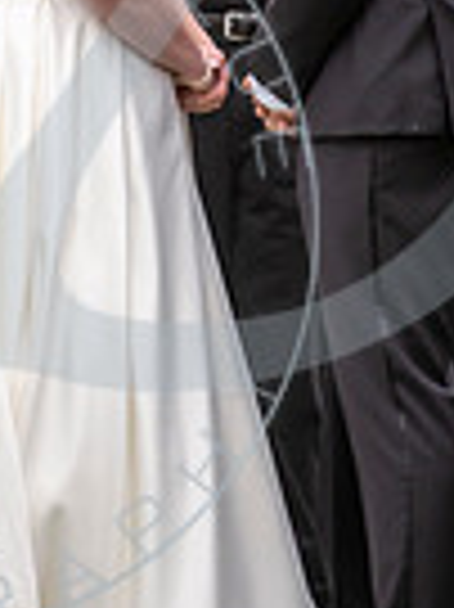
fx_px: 11227
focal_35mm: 641
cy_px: -117
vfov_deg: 3.1
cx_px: 103
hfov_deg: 2.3
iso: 640
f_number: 2.8
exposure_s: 1/640
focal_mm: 200
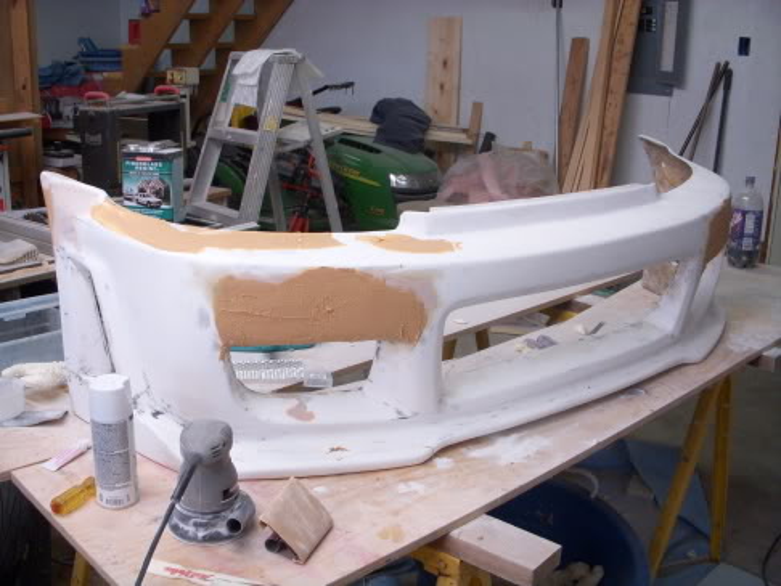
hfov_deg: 49.0
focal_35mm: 38
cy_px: 293
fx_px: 858
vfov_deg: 37.8
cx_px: 390
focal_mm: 6.3
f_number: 3.3
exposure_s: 1/25
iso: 200
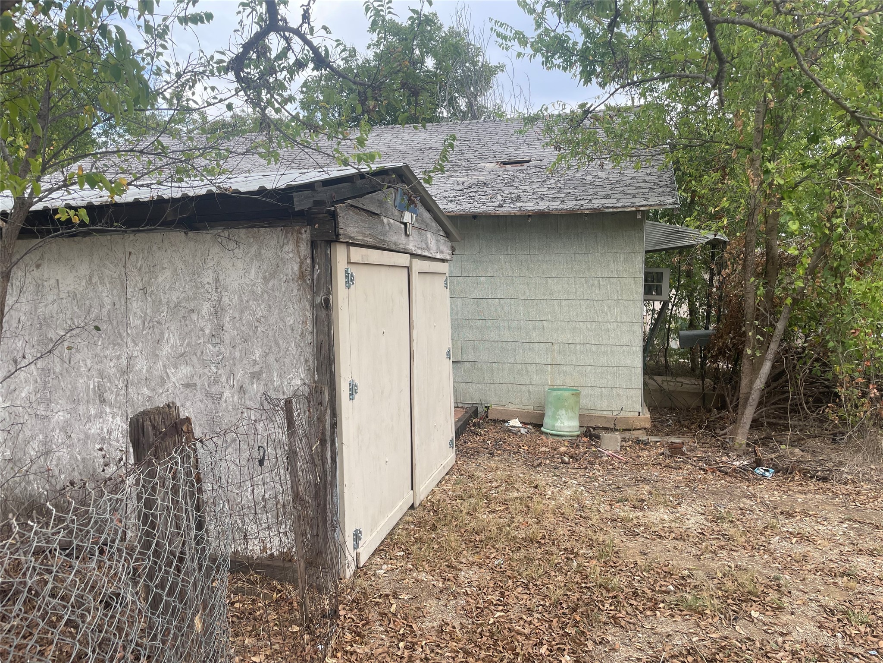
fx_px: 663
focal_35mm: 26
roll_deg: +0.4
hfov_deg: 67.3
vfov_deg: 53.1
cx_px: 442
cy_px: 332
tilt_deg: -5.0
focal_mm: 4.2
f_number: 1.6
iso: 32
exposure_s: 1/331
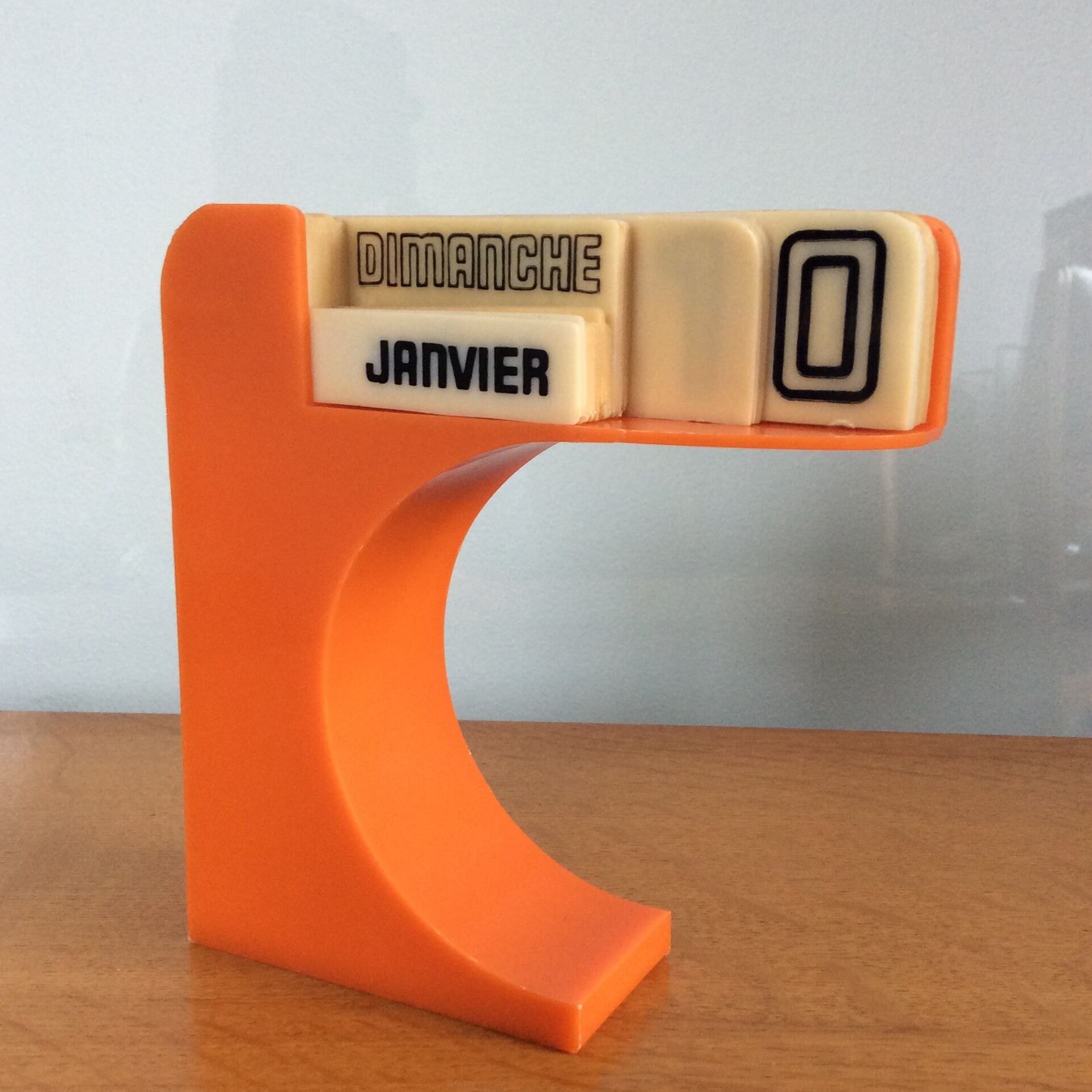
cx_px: 545
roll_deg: -0.2
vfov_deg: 43.8
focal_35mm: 38
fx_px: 1356
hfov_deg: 43.9
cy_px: 578
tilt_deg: -11.3
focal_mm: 3.3
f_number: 2.4
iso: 80
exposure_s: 1/25
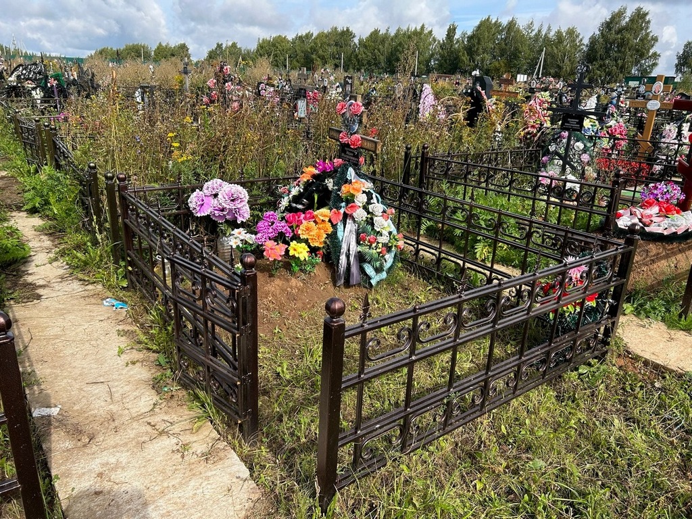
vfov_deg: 53.1
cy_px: 260
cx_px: 346
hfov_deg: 67.3
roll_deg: -0.8
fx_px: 520
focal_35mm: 26
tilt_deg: -16.1
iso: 50
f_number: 1.5
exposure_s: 1/2299
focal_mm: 5.7
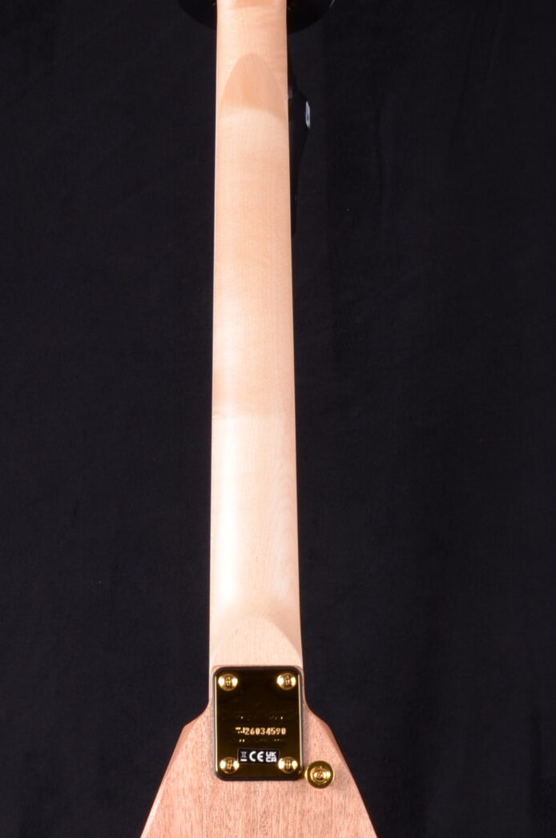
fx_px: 2047
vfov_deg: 22.9
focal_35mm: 88
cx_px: 263
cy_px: 666
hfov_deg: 15.5
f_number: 13
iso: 200
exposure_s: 1/200
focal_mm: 24
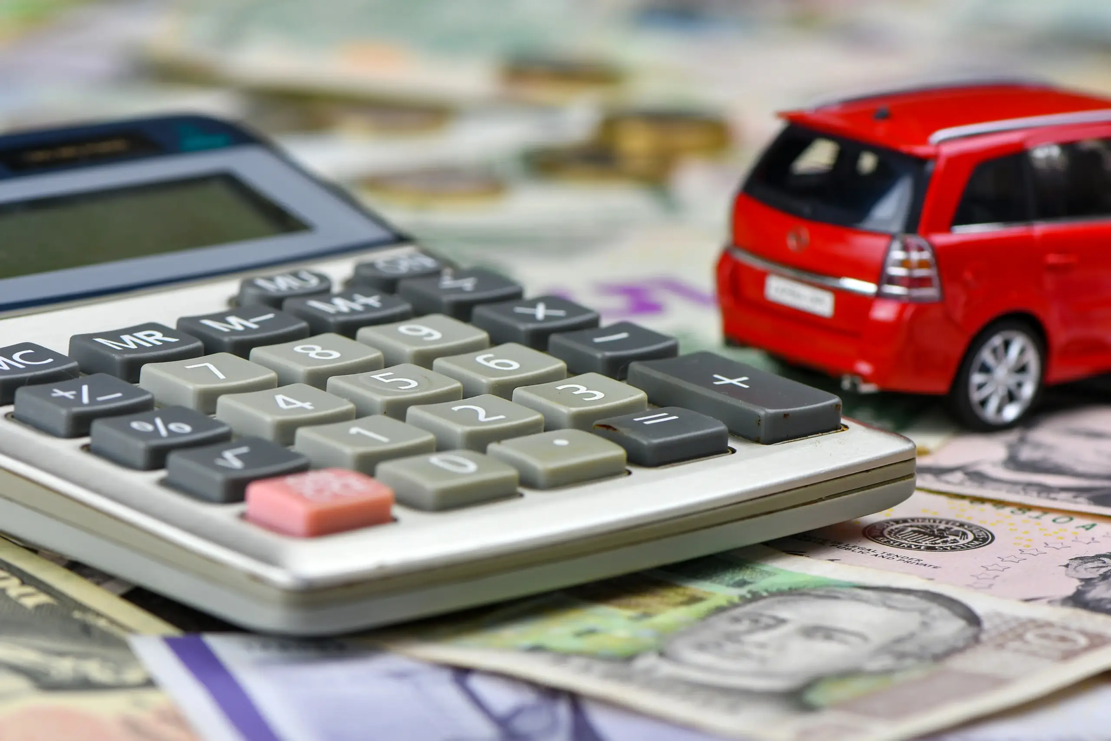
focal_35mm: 158
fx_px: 4861
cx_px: 556
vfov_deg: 8.7
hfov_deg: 13.0
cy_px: 370
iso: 50
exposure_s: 1/10
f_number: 8
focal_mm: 105
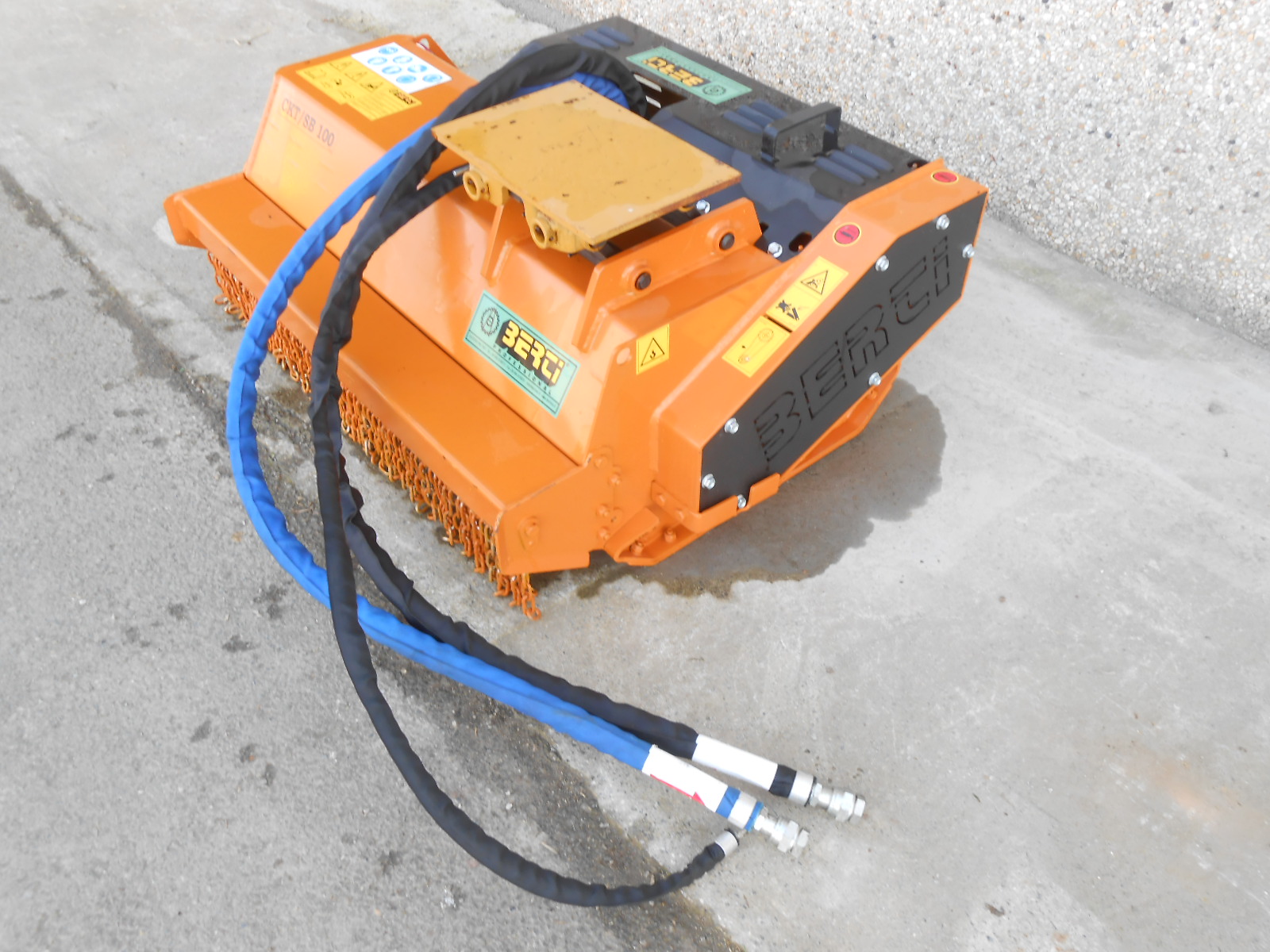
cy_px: 476
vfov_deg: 46.8
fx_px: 1101
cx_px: 635
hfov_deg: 60.0
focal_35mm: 30
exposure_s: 1/40
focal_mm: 5.3
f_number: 3.8
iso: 80
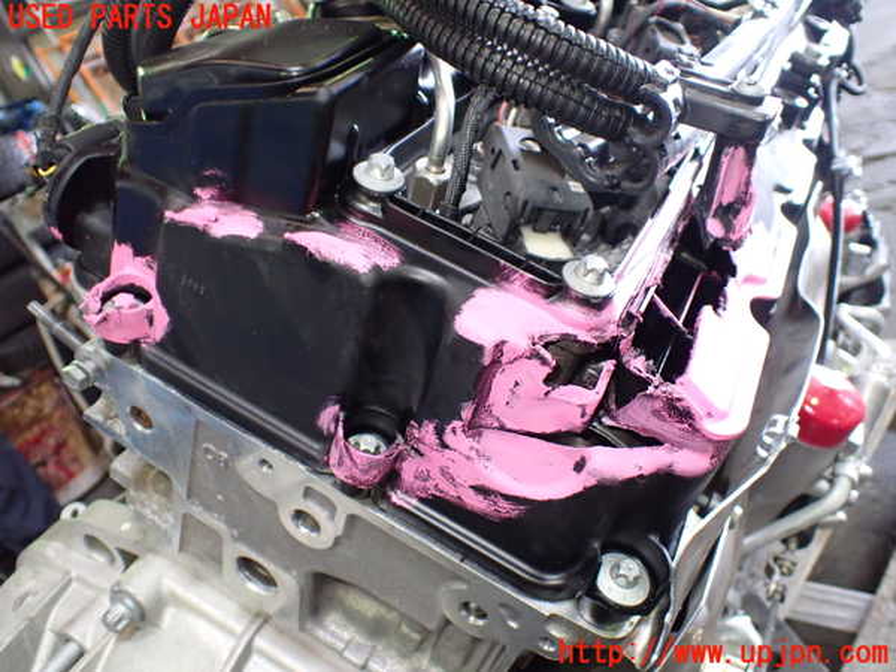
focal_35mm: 30
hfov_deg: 60.0
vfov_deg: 46.8
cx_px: 448
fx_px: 777
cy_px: 336
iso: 800
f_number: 2.3
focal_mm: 5.4
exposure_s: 1/60
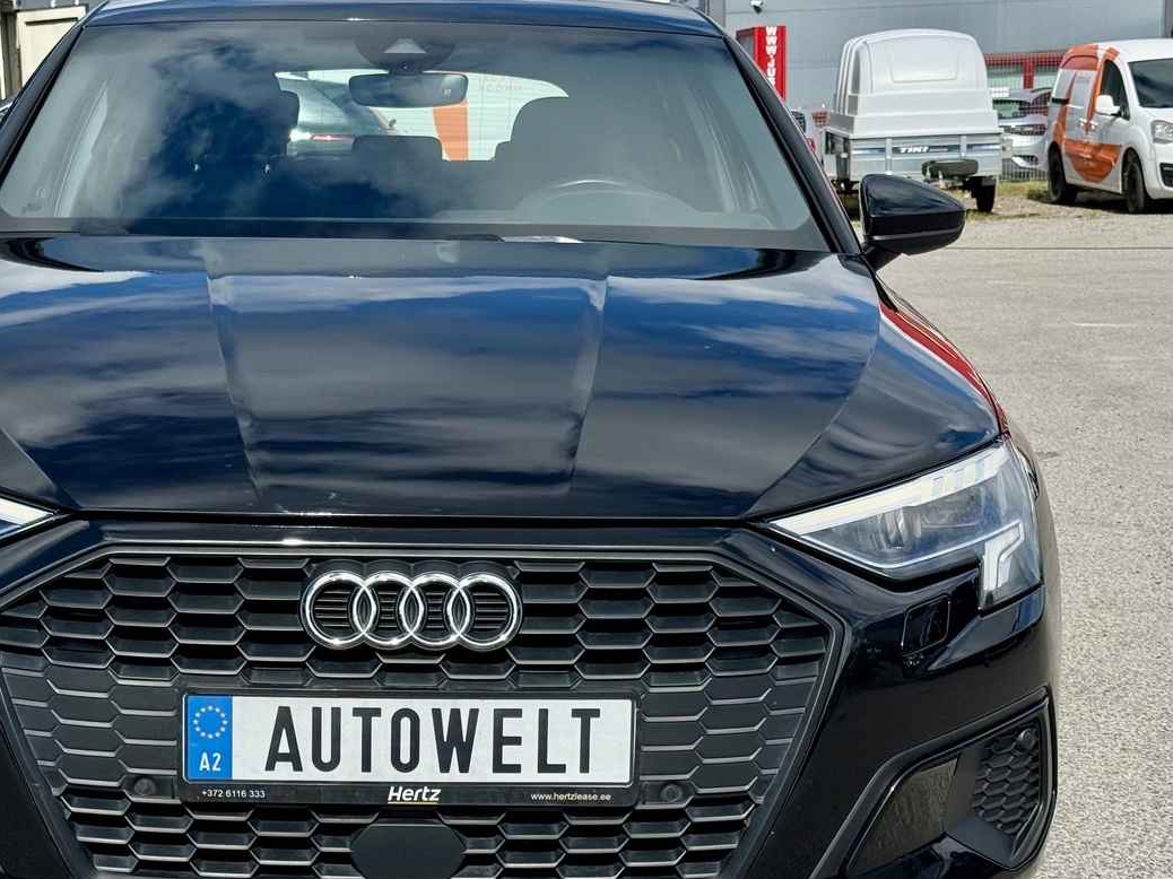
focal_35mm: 74
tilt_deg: -8.8
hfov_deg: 26.2
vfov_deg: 19.9
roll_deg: +2.0
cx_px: 415
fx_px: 2507
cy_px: 514
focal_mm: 6.76
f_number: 1.78
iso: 64
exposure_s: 1/5587
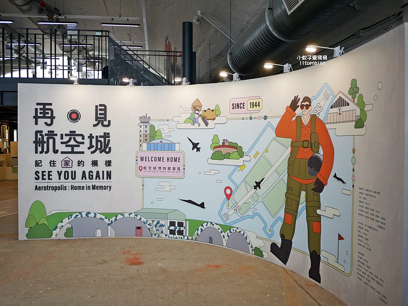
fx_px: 330
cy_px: 153
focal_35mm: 28
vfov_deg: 49.8
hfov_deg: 63.4
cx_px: 204
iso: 200
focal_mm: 14
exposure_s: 1/200
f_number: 2.5
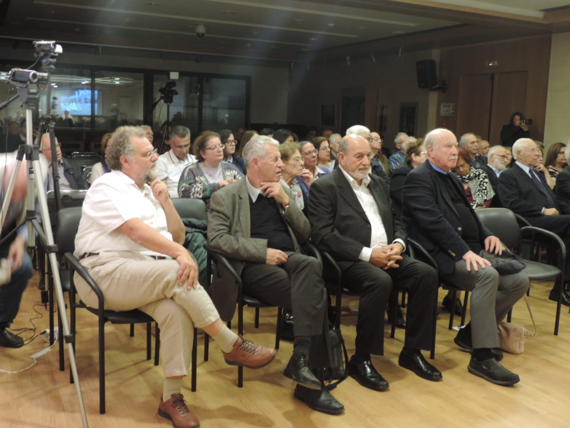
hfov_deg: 46.8
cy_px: 214
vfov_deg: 36.0
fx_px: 659
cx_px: 285
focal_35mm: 40
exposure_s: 1/13
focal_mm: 7.1
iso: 500
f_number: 3.3
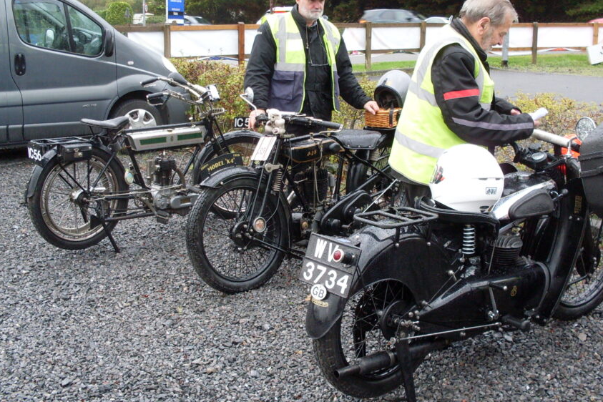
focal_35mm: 48
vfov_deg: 28.1
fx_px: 804
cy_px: 196
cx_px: 340
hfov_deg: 41.0
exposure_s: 1/45
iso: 100
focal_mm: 6.3
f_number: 2.8
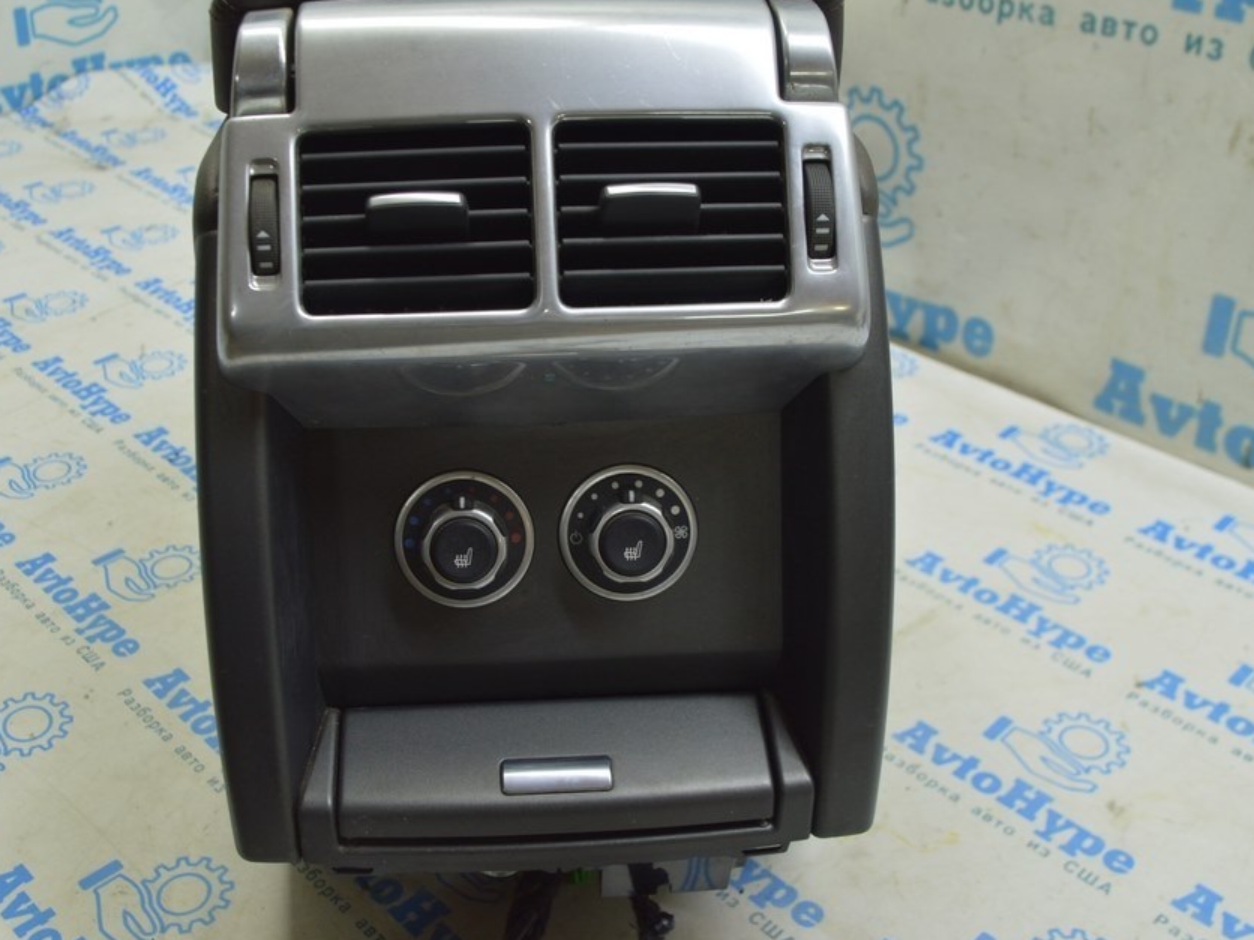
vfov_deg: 35.5
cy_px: 446
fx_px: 1470
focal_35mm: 41
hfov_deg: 46.0
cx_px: 531
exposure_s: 1/20
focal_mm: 23
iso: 400
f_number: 5.6
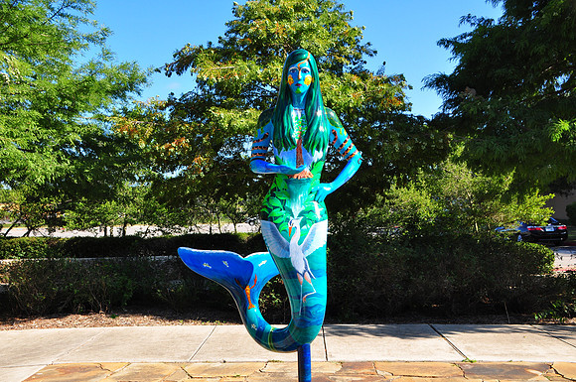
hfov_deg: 49.6
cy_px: 191
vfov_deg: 34.1
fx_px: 623
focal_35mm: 39
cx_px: 288
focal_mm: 26
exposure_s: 1/125
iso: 200
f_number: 11
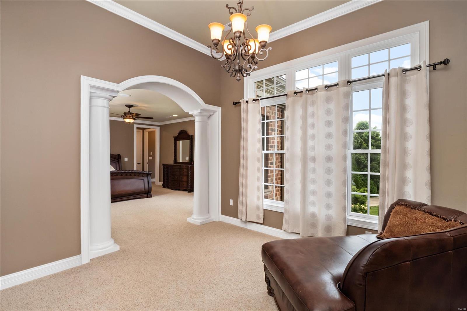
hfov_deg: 96.7
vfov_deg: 73.7
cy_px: 156
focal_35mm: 16
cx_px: 234
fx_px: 207
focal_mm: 8
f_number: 9
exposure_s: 1/80
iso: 640
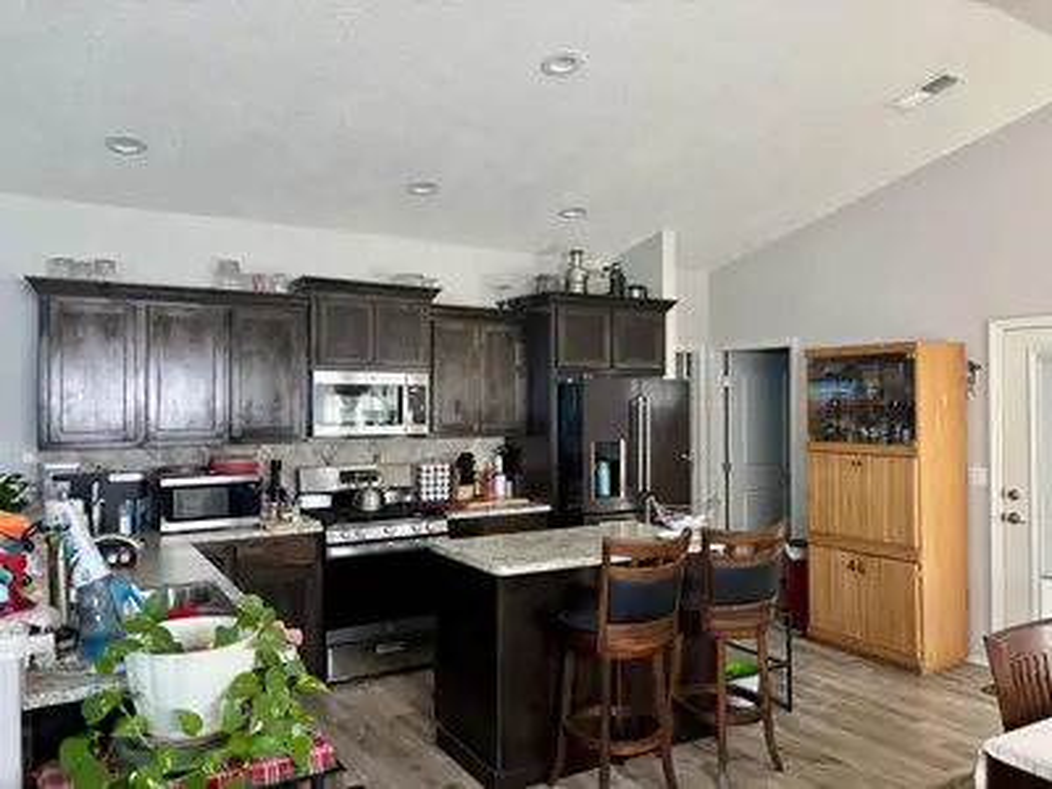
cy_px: 394
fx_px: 790
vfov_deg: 53.1
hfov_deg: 67.3
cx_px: 526
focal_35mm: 26
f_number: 1.6
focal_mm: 5.96
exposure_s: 1/60
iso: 160
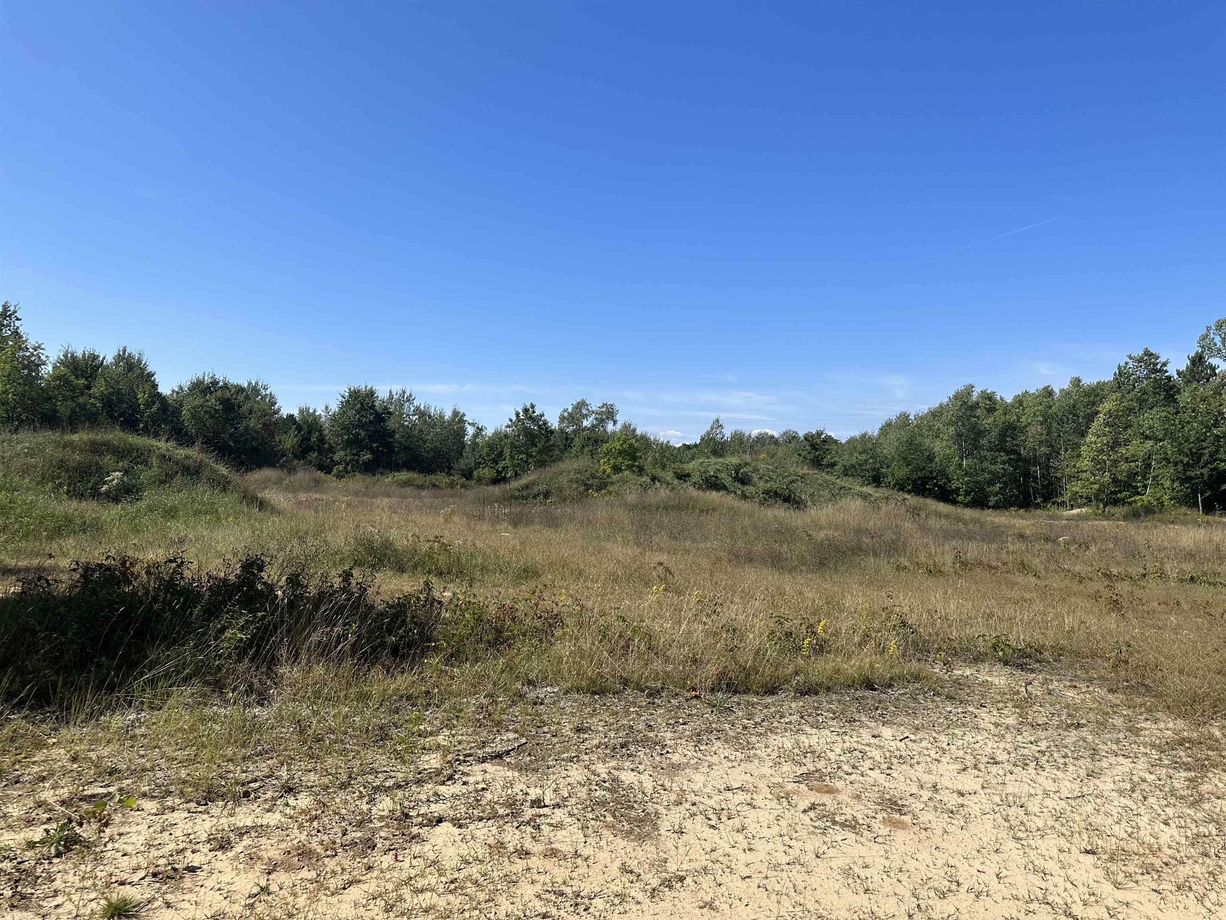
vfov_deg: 56.8
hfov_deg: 71.6
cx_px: 613
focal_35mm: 24
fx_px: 850
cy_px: 460
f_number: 1.78
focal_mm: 6.86
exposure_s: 1/4762
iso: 80
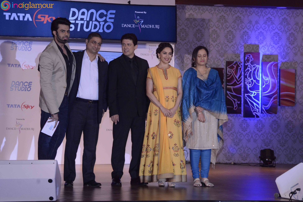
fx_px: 732
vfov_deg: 15.7
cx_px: 152
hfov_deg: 23.4
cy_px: 101
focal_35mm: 87
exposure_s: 1/200
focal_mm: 58
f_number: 11
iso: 1600
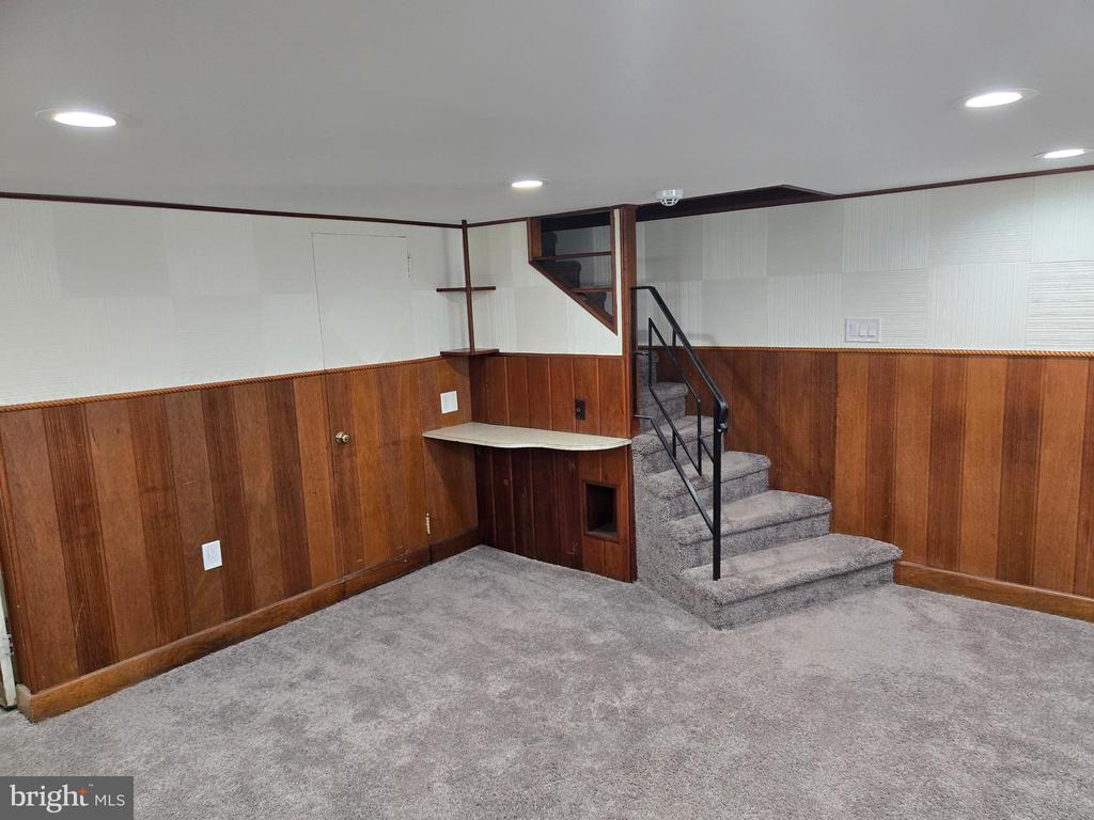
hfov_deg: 73.9
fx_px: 727
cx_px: 547
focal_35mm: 23
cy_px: 410
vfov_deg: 58.9
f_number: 1.8
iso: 500
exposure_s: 1/120
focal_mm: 5.4
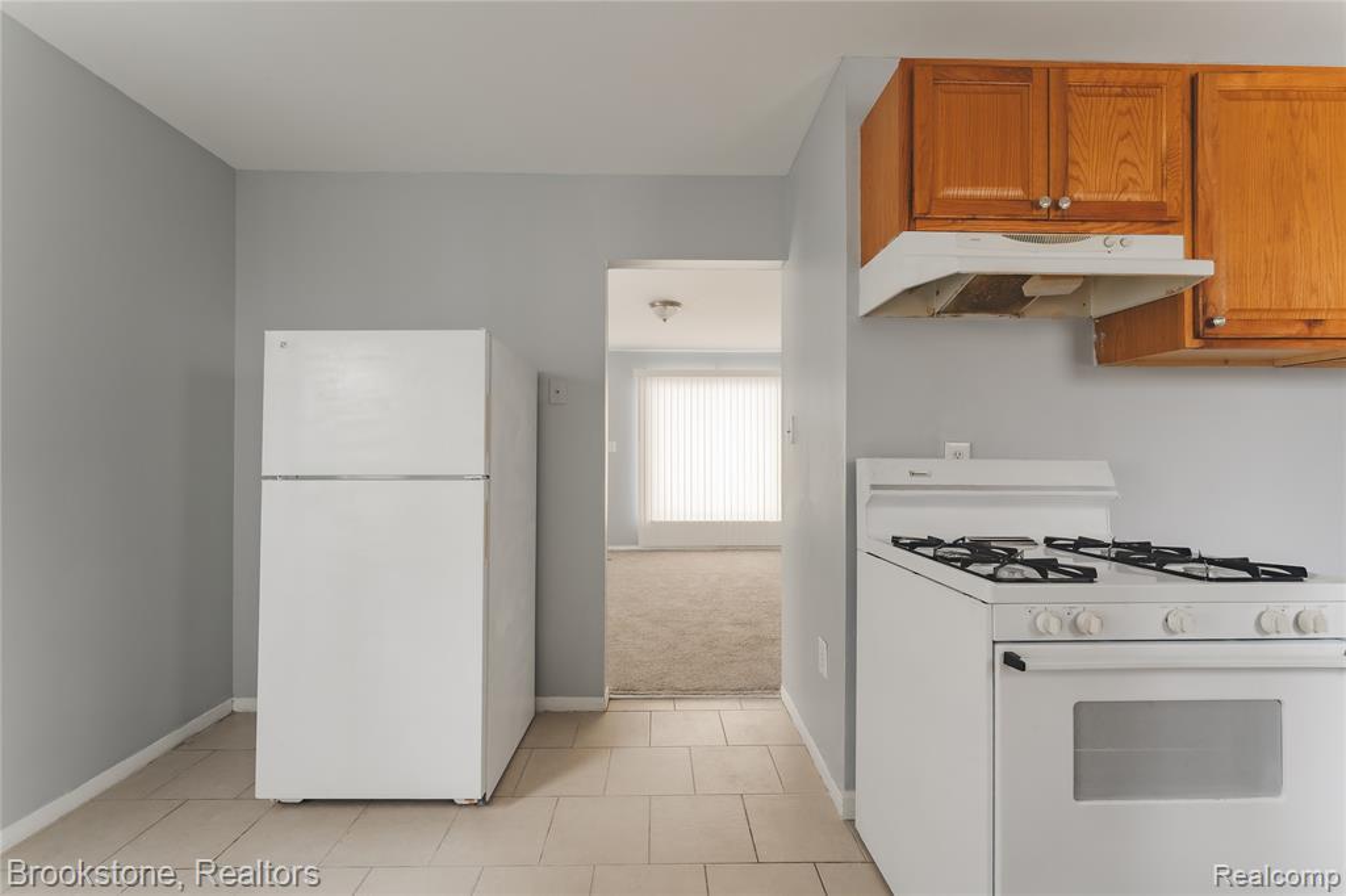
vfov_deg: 81.2
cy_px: 448
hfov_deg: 104.3
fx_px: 523
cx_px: 673
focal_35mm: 14
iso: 250
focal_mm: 14
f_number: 18
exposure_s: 1/2.5
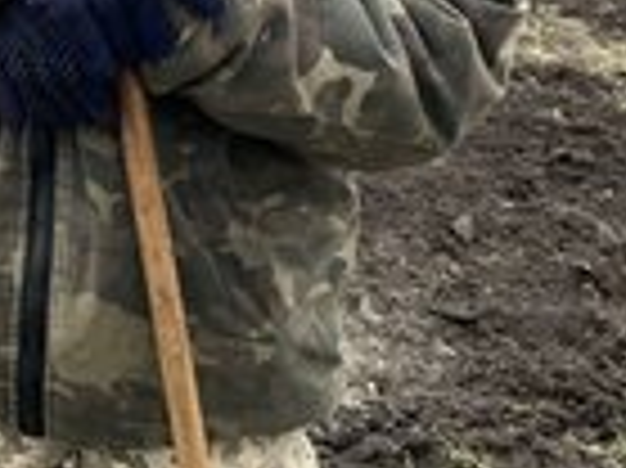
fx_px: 1355
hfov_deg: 23.0
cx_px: -198
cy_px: -76
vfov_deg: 18.7
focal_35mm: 75
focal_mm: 4.2
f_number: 1.6
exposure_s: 1/121
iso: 80
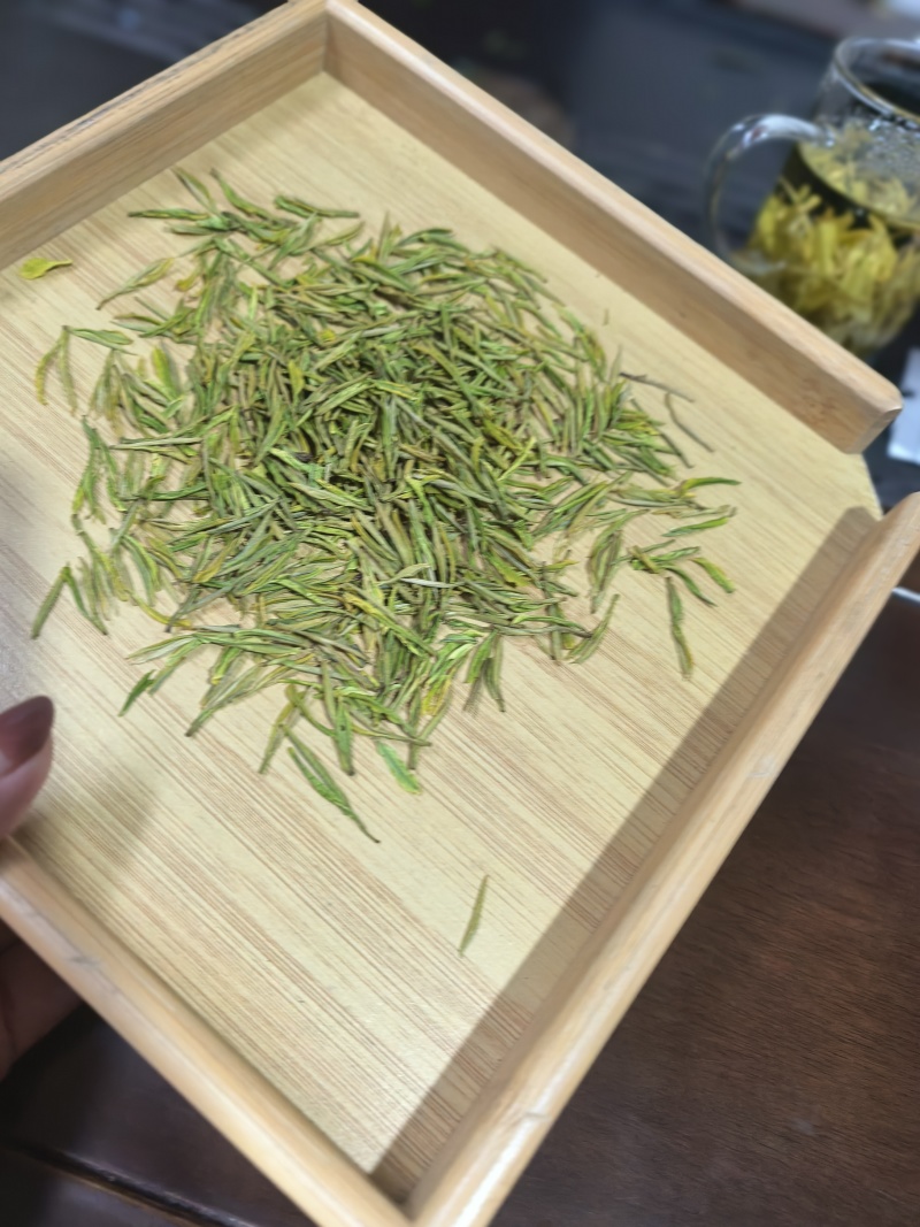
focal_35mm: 24
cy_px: 614
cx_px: 460
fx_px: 851
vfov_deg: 71.6
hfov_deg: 56.8
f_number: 2
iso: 1000
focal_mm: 8.5
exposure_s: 1/111
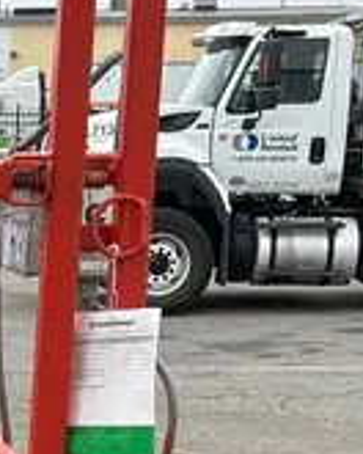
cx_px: -217
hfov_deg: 12.8
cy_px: 568
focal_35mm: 113
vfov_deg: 16.2
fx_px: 1518
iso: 50
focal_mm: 5.96
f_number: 1.6
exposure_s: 1/437
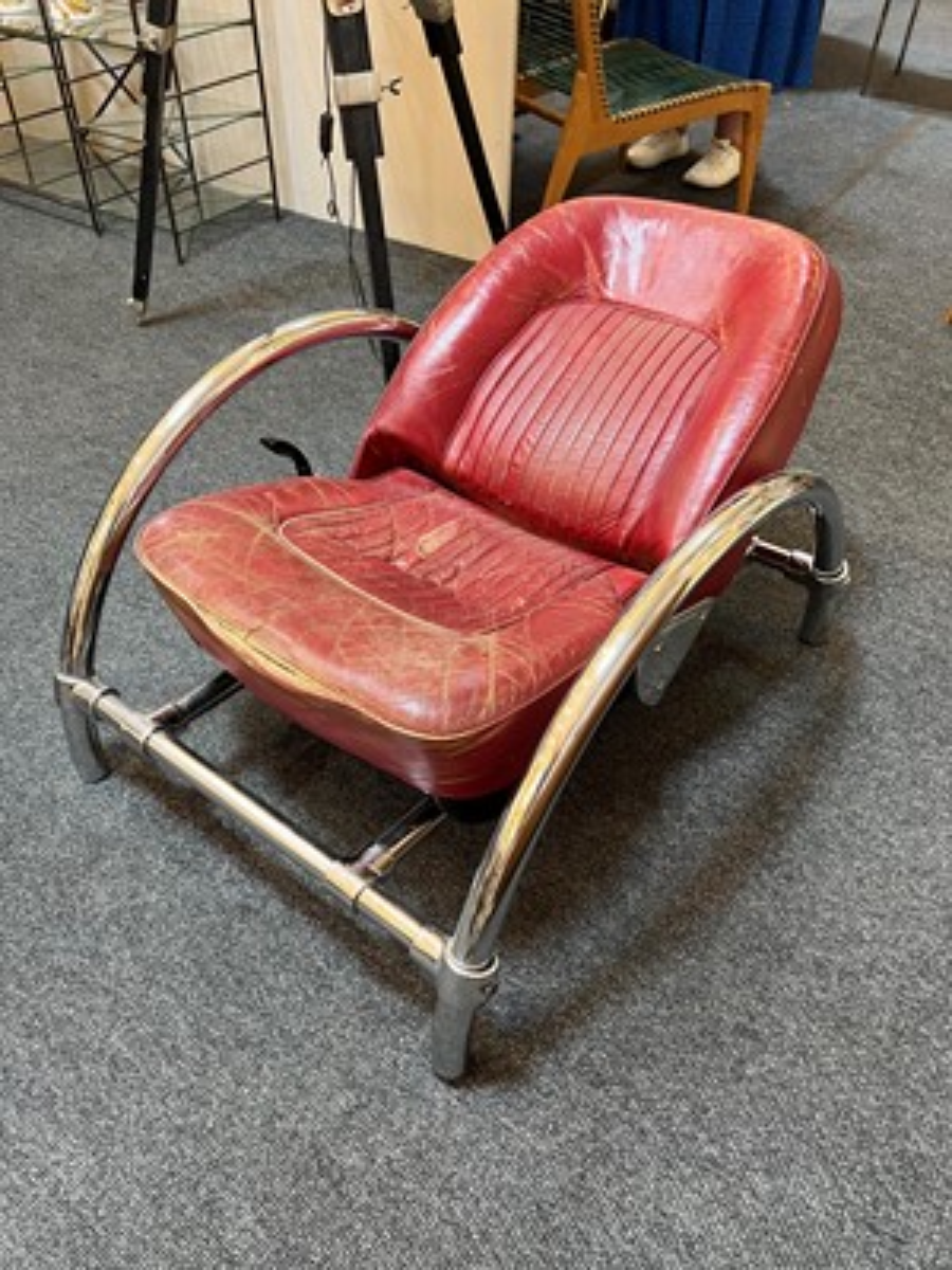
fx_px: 953
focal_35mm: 26
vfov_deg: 67.3
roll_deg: +0.4
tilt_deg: -44.8
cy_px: 635
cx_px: 476
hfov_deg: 53.1
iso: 125
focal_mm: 5.7
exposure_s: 1/50
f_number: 1.5
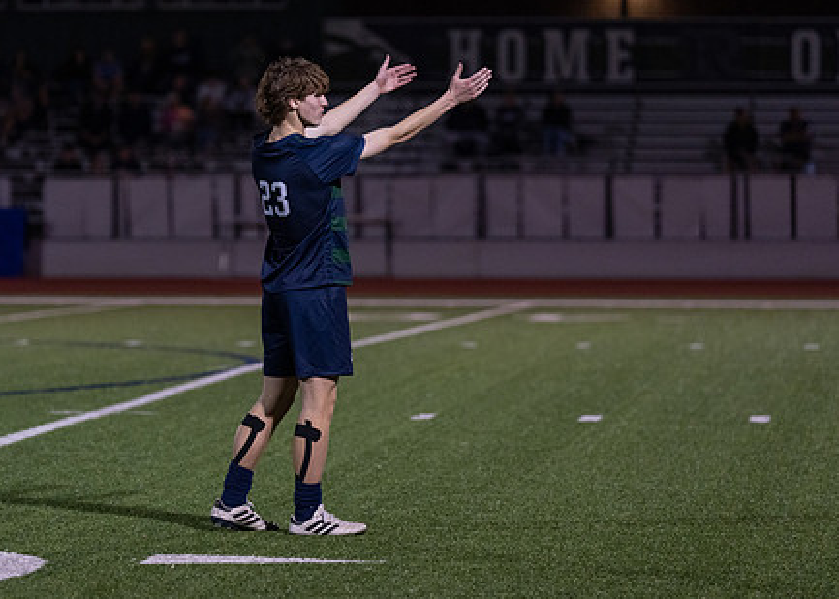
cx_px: 278
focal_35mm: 203
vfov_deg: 7.1
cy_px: 270
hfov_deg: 9.9
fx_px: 4836
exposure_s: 1/1250
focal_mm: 143
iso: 2500
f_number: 2.8
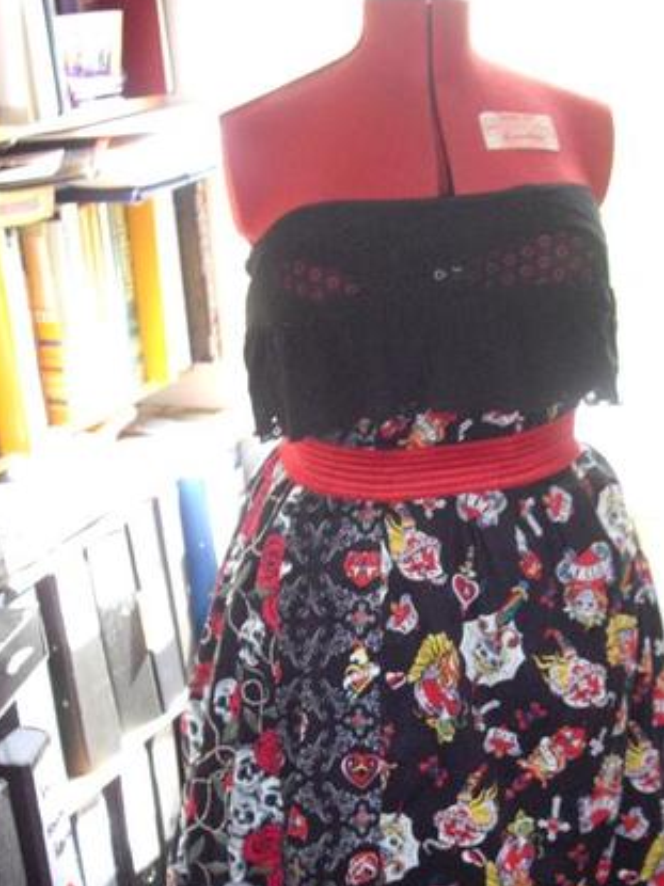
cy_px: 622
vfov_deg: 32.8
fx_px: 1484
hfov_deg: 25.1
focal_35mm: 58
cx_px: 415
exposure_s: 1/80
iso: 400
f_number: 2.8
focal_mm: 7.9
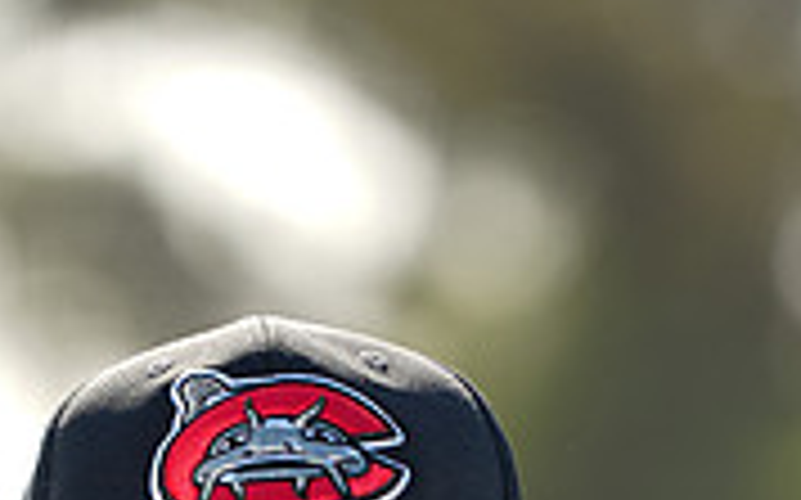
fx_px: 14530
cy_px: 1252
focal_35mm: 666
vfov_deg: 2.0
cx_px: 178
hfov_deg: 3.2
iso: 64
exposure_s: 1/250
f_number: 4.5
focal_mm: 200
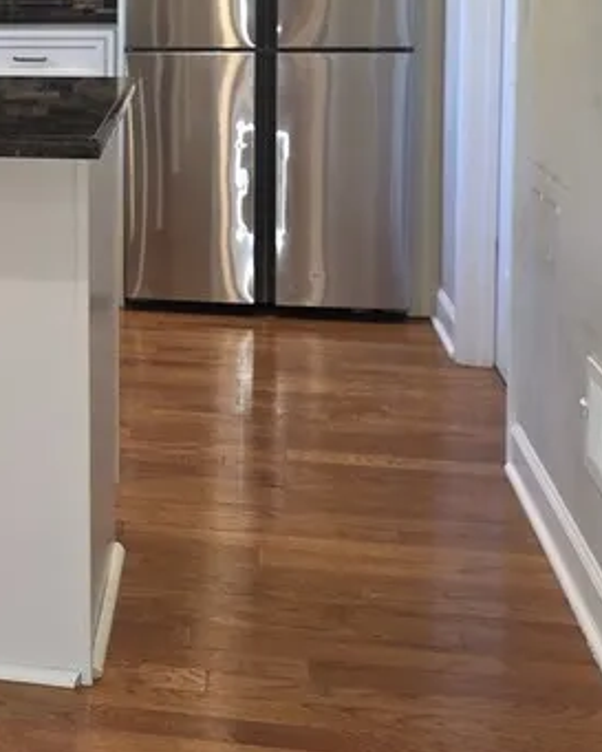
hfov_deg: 19.8
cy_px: 104
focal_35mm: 71
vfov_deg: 26.1
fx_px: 1581
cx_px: -185
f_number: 1.7
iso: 125
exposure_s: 1/60
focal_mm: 6.3
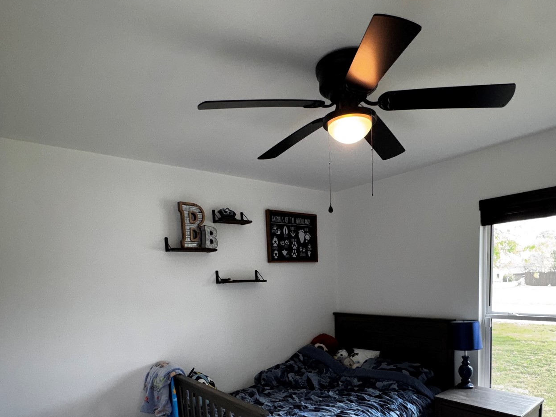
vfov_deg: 55.5
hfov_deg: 73.8
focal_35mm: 23
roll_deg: +2.2
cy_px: 322
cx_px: 303
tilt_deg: -7.1
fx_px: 369
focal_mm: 2.22
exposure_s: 1/122
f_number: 2.2
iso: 100
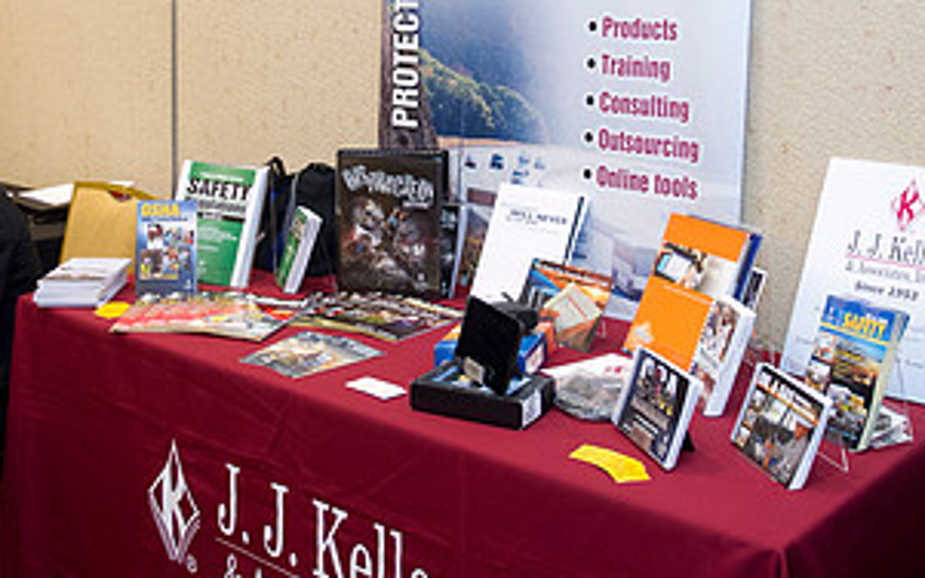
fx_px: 1285
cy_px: 89
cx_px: 443
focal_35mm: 51
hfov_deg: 39.6
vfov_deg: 24.8
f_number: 2.8
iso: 1600
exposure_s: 1/60
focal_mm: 26
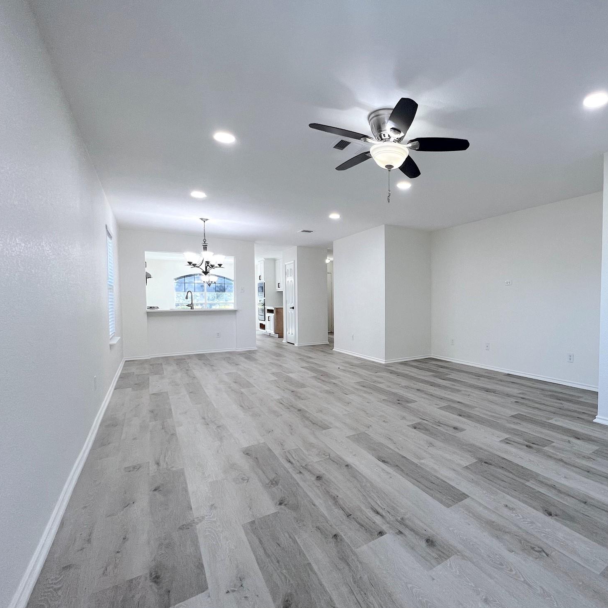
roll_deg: -0.2
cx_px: 421
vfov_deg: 87.4
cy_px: 316
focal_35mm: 16
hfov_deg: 83.4
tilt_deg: -2.7
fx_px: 318
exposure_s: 1/122
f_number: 1.8
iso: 100
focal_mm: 1.57
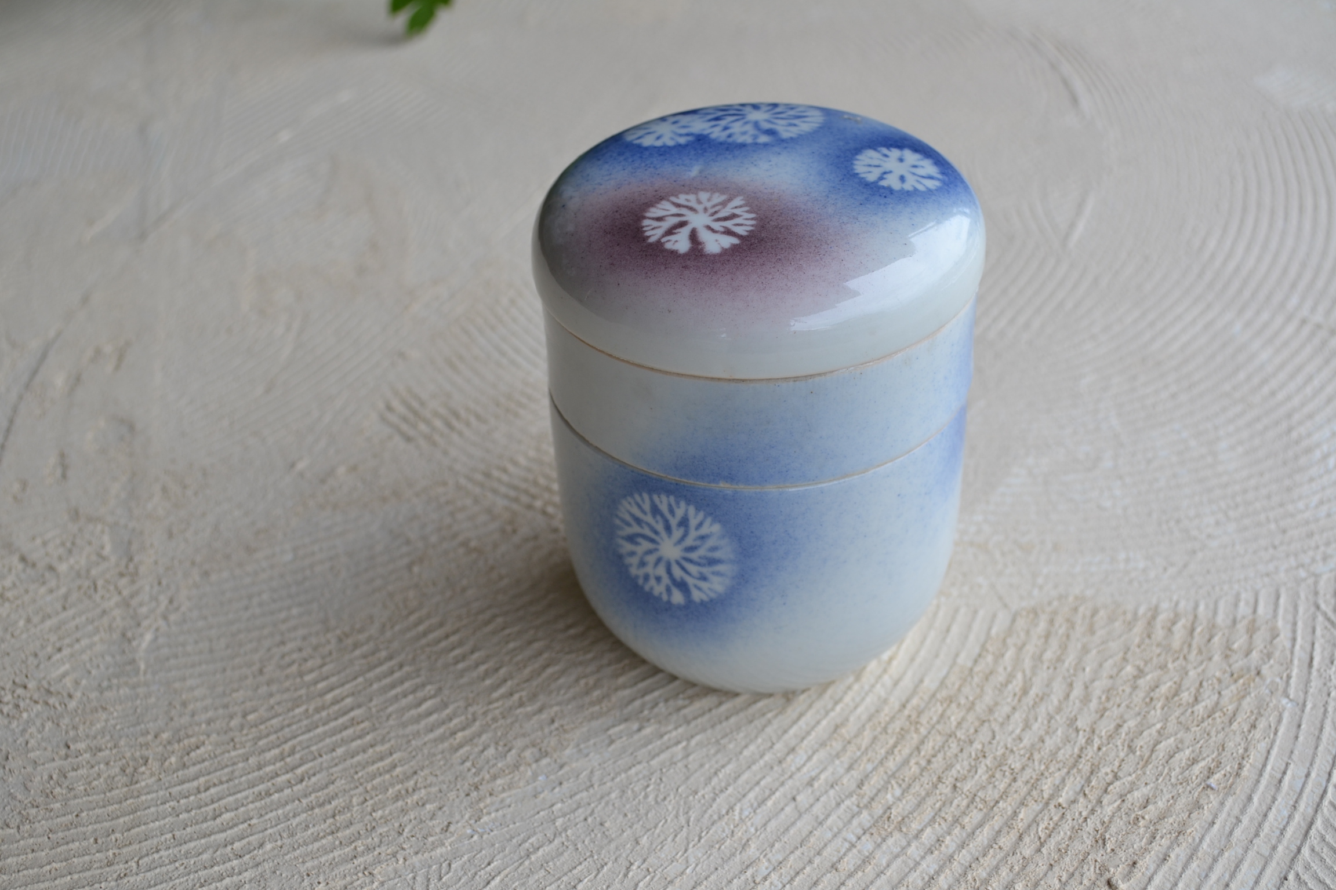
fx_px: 1781
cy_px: 445
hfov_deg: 41.1
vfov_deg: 28.1
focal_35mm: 48
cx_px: 668
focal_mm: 32
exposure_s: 1/125
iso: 125
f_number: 5.6
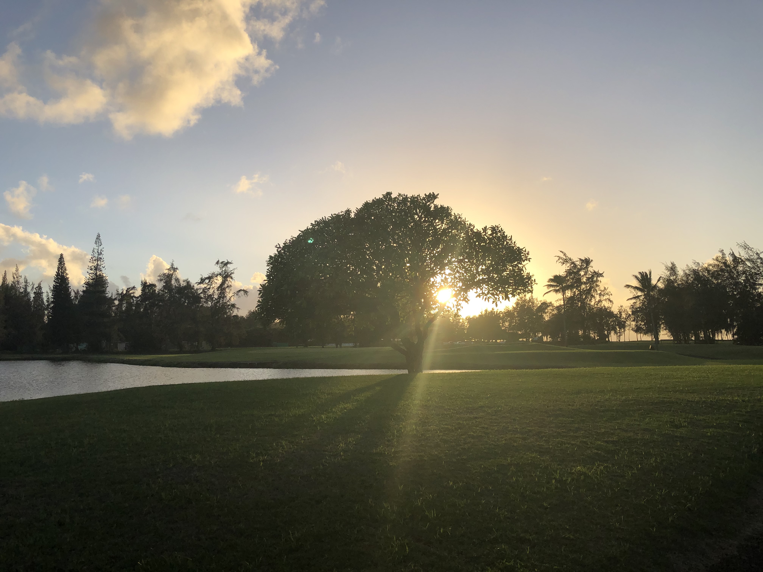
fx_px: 617
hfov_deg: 63.4
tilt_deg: +7.4
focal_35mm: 28
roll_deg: +0.3
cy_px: 286
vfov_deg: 49.7
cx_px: 382
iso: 20
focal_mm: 3.99
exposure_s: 1/2433
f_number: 1.8
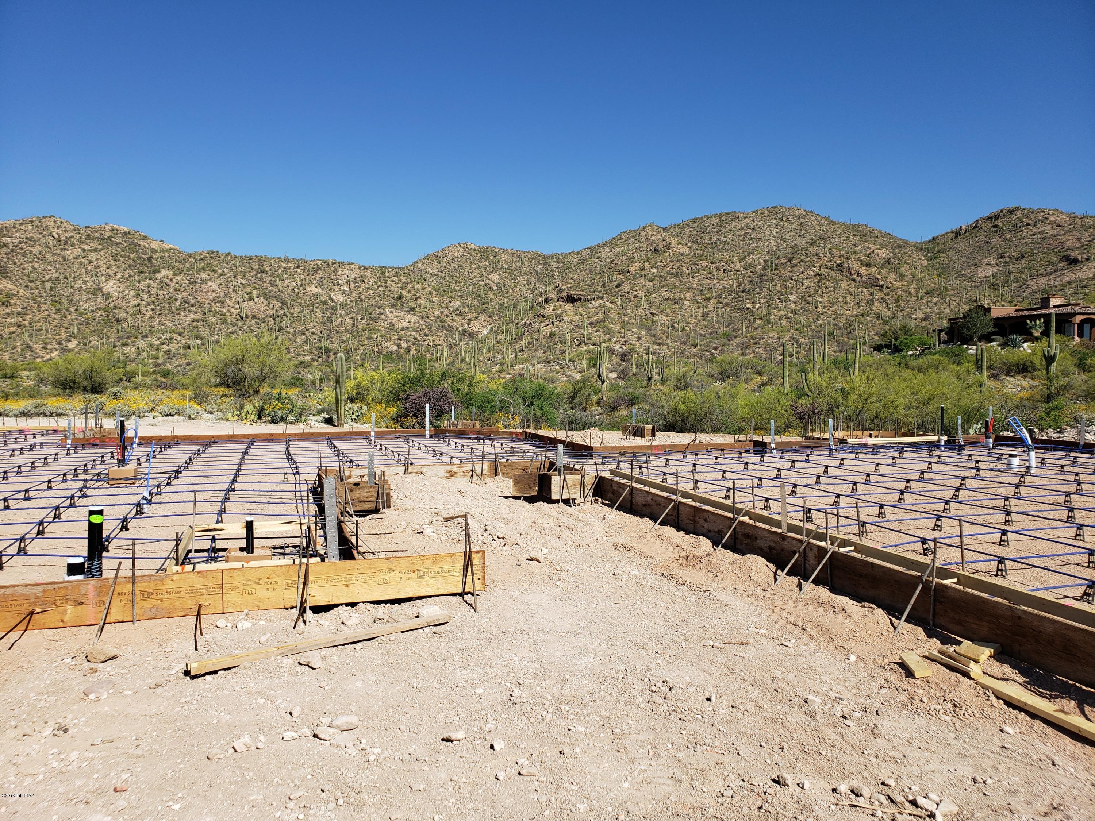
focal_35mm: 26
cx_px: 548
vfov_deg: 53.1
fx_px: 822
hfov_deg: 67.3
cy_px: 410
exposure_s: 1/1951
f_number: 2.4
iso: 50
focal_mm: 4.3
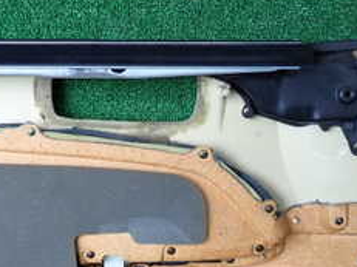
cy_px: 262
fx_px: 670
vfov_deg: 21.8
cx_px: 73
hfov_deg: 29.2
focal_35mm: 65
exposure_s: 1/125
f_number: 2
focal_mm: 4.5
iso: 200
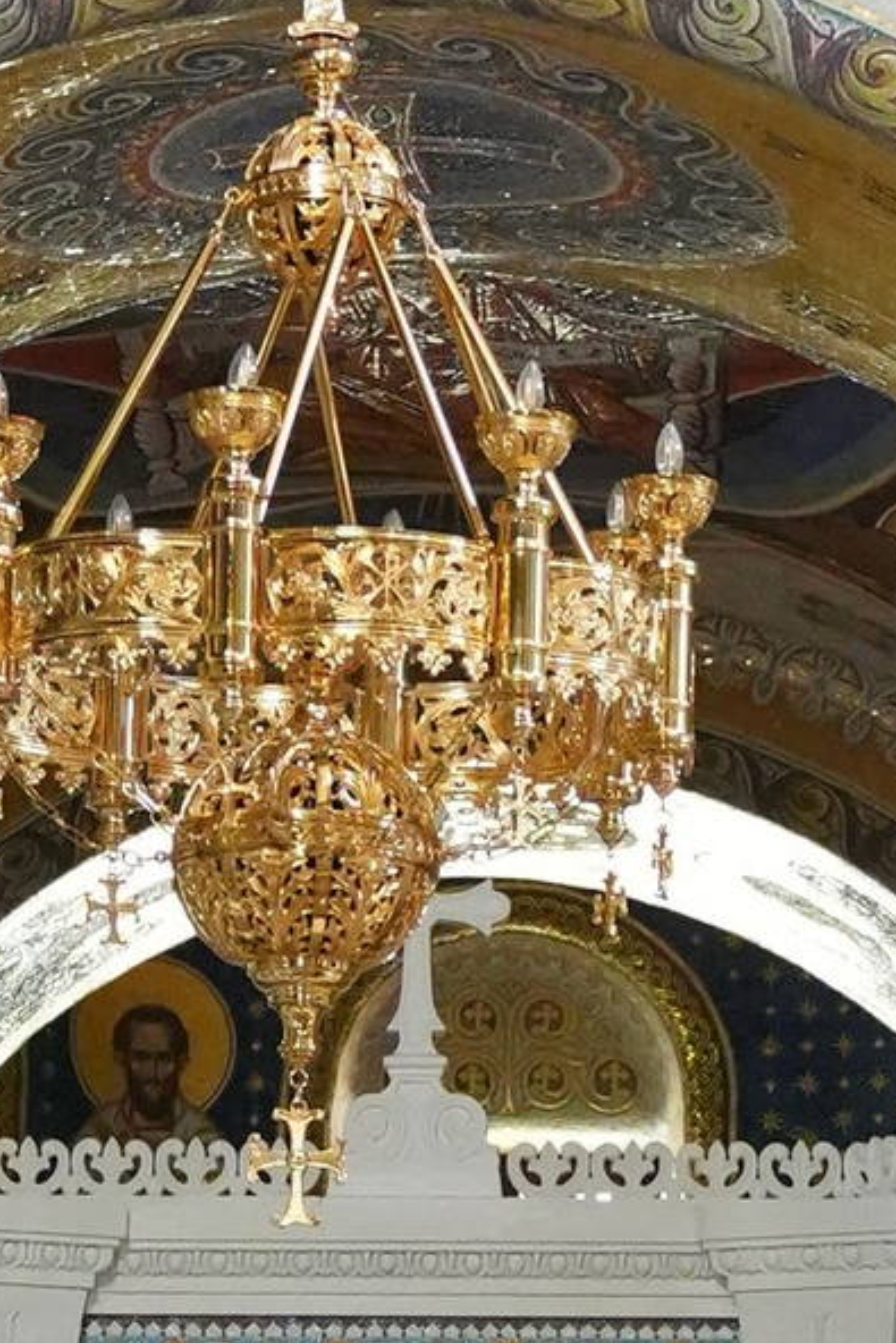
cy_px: 1529
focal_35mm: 214
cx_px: 476
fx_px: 7984
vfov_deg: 9.5
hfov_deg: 6.4
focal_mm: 33
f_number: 2.8
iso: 8000
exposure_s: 1/320
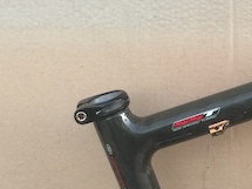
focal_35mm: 108
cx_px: 271
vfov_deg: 13.3
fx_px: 786
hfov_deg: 17.6
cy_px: 239
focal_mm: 4.15
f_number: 2.2
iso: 64
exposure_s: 1/15
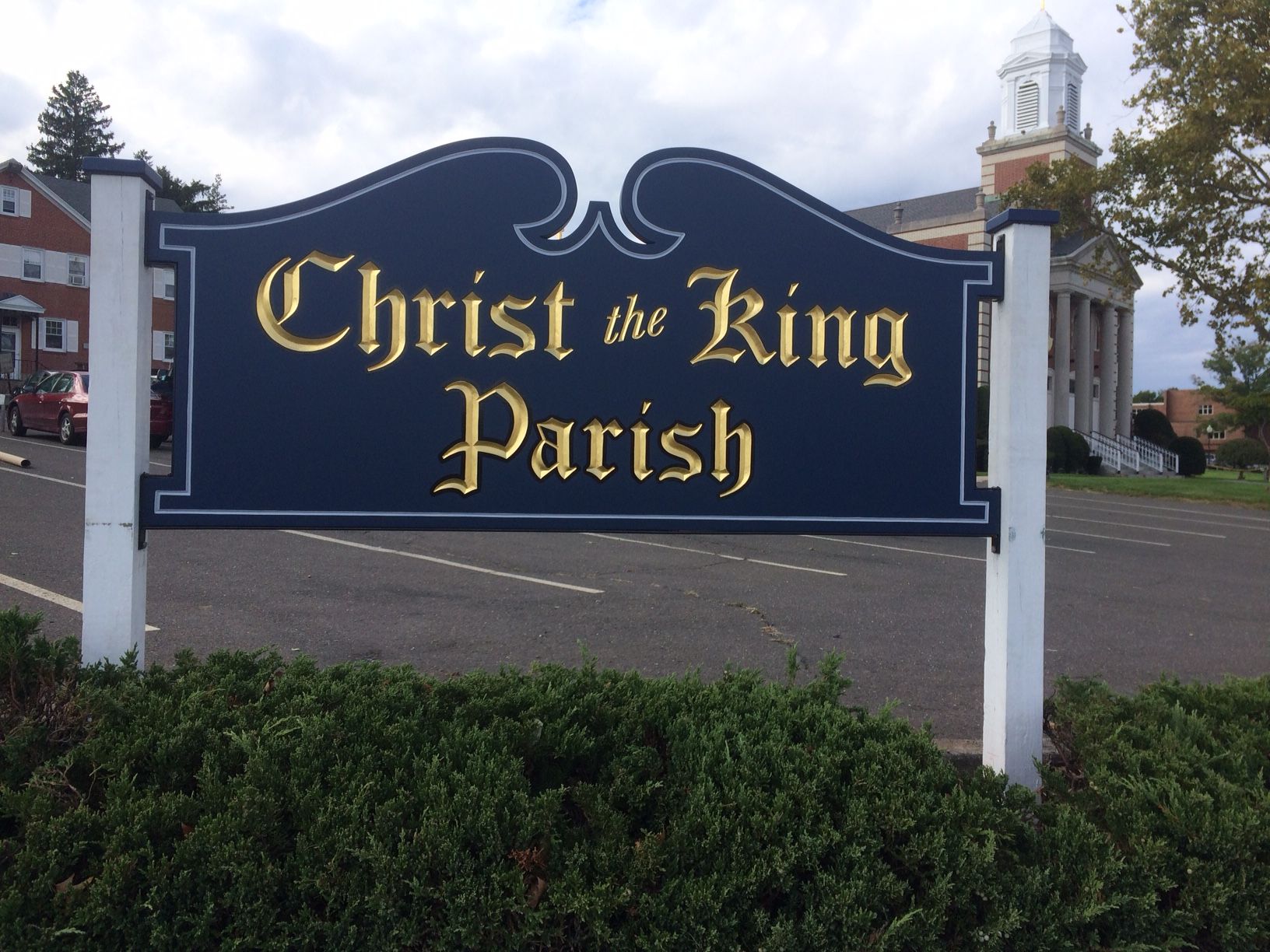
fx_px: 1064
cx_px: 635
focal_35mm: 29
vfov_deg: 48.2
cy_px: 476
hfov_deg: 61.7
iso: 32
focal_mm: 4.15
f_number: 2.2
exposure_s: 1/1140
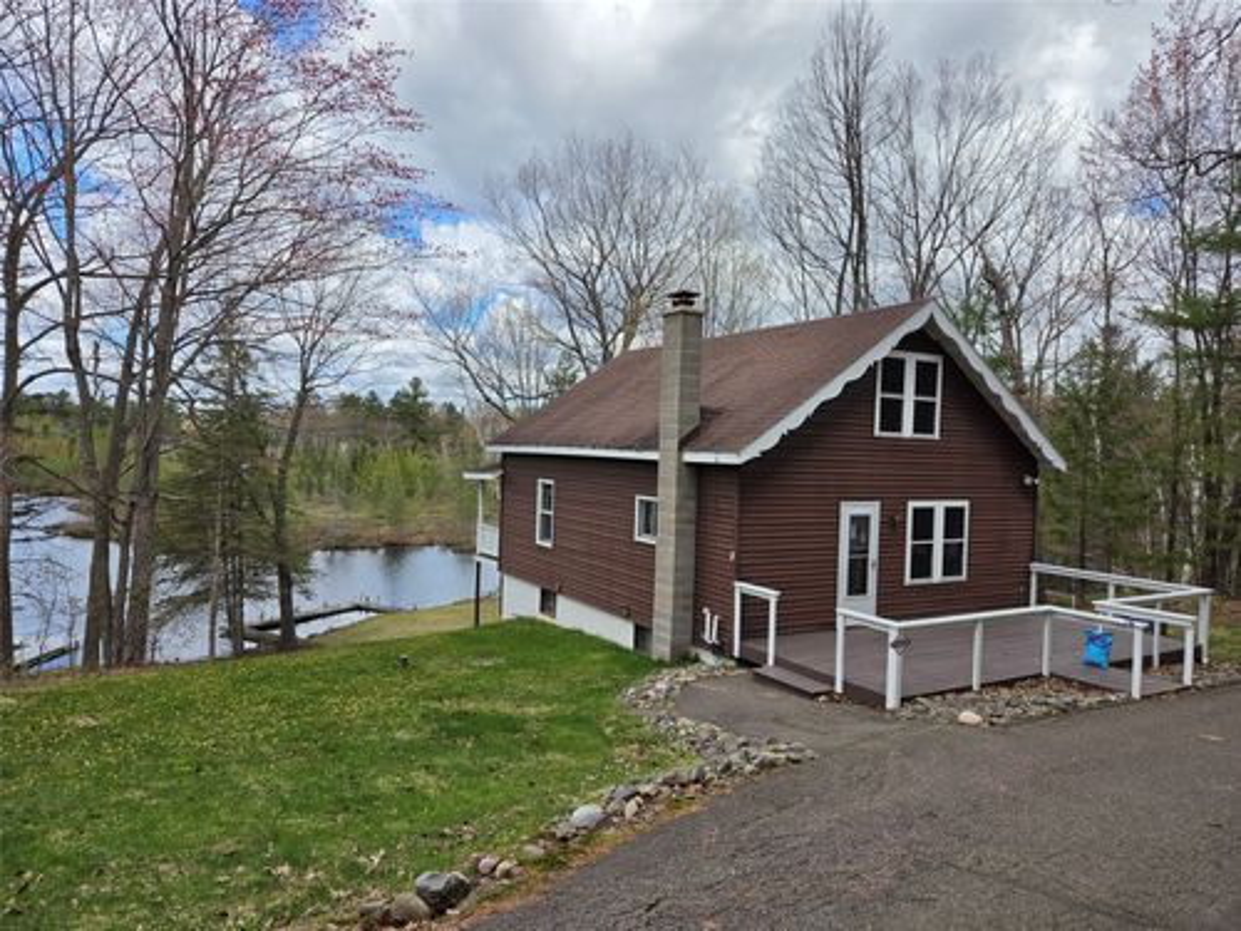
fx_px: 825
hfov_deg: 73.9
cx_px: 620
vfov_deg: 58.9
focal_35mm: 23
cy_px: 466
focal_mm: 5.4
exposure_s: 1/3399
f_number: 1.8
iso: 80
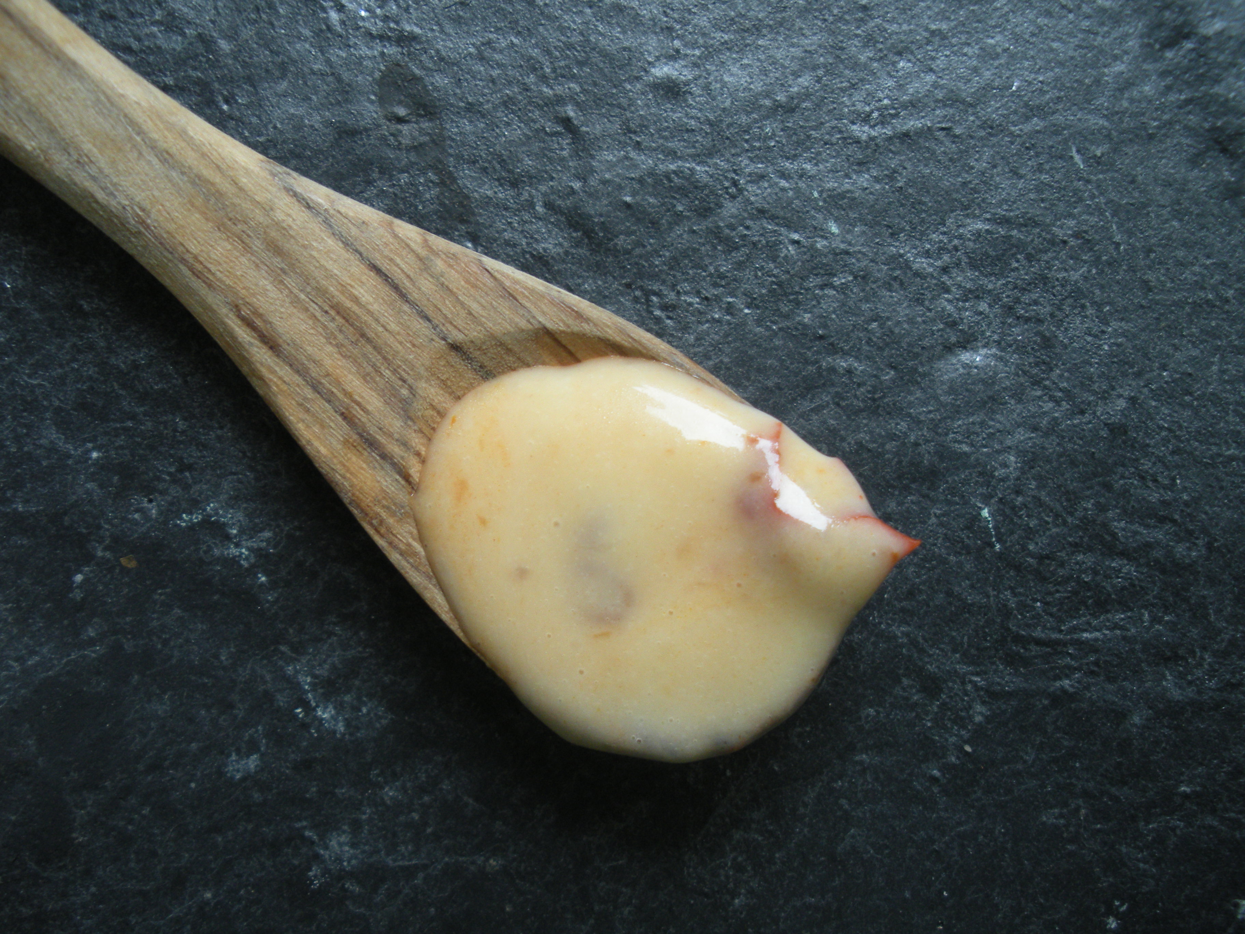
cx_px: 622
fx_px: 1295
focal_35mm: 36
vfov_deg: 39.7
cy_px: 467
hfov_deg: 51.4
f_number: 3.5
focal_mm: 6.3
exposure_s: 1/59.8
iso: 133
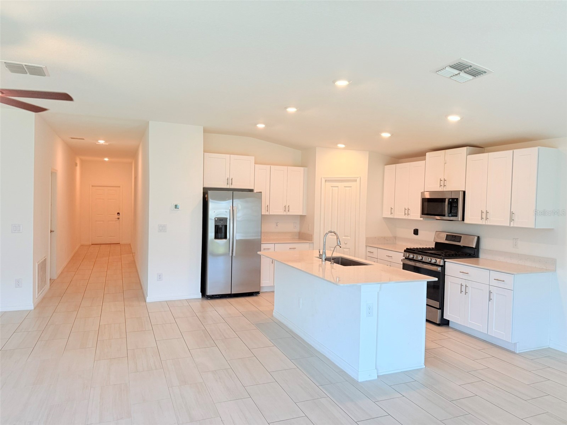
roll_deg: -1.6
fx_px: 393
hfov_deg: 71.6
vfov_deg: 56.8
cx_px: 284
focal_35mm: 24
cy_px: 212
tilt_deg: -1.6
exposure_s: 1/222
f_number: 1.78
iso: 160
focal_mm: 6.76
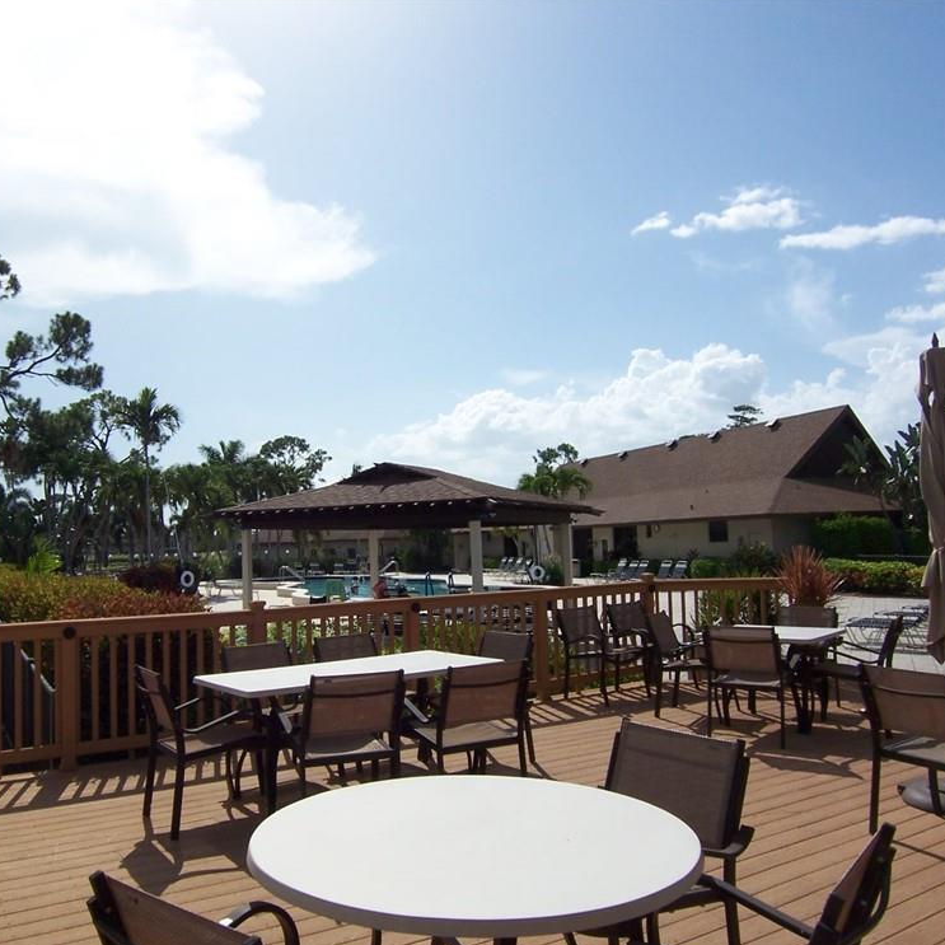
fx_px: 865
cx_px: 394
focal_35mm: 28
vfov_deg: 57.3
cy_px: 485
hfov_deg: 57.0
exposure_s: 1/500
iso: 64
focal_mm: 3.8
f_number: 5.6
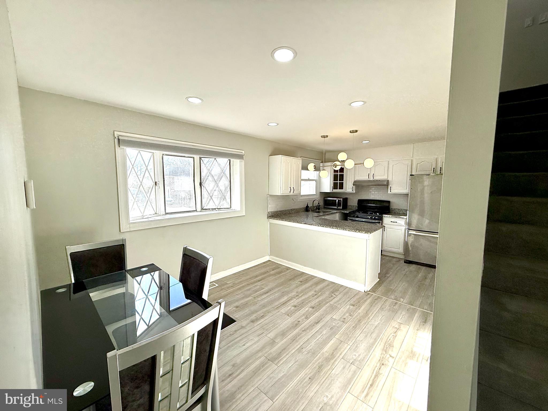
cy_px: 206
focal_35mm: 14
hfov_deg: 102.1
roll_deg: +0.1
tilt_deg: -5.2
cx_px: 274
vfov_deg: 85.7
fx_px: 222
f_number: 2.2
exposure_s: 1/439
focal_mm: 2.22
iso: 64
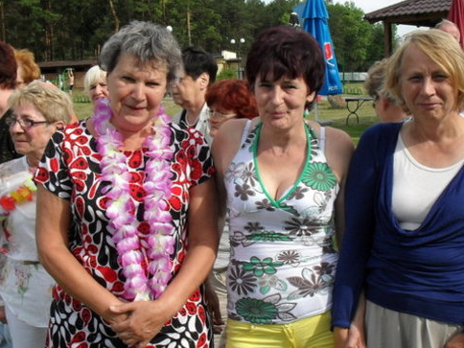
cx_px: 285
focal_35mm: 51
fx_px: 684
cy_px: 198
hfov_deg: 37.3
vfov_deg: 28.5
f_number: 8.3
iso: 80
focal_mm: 6.3
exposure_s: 1/125
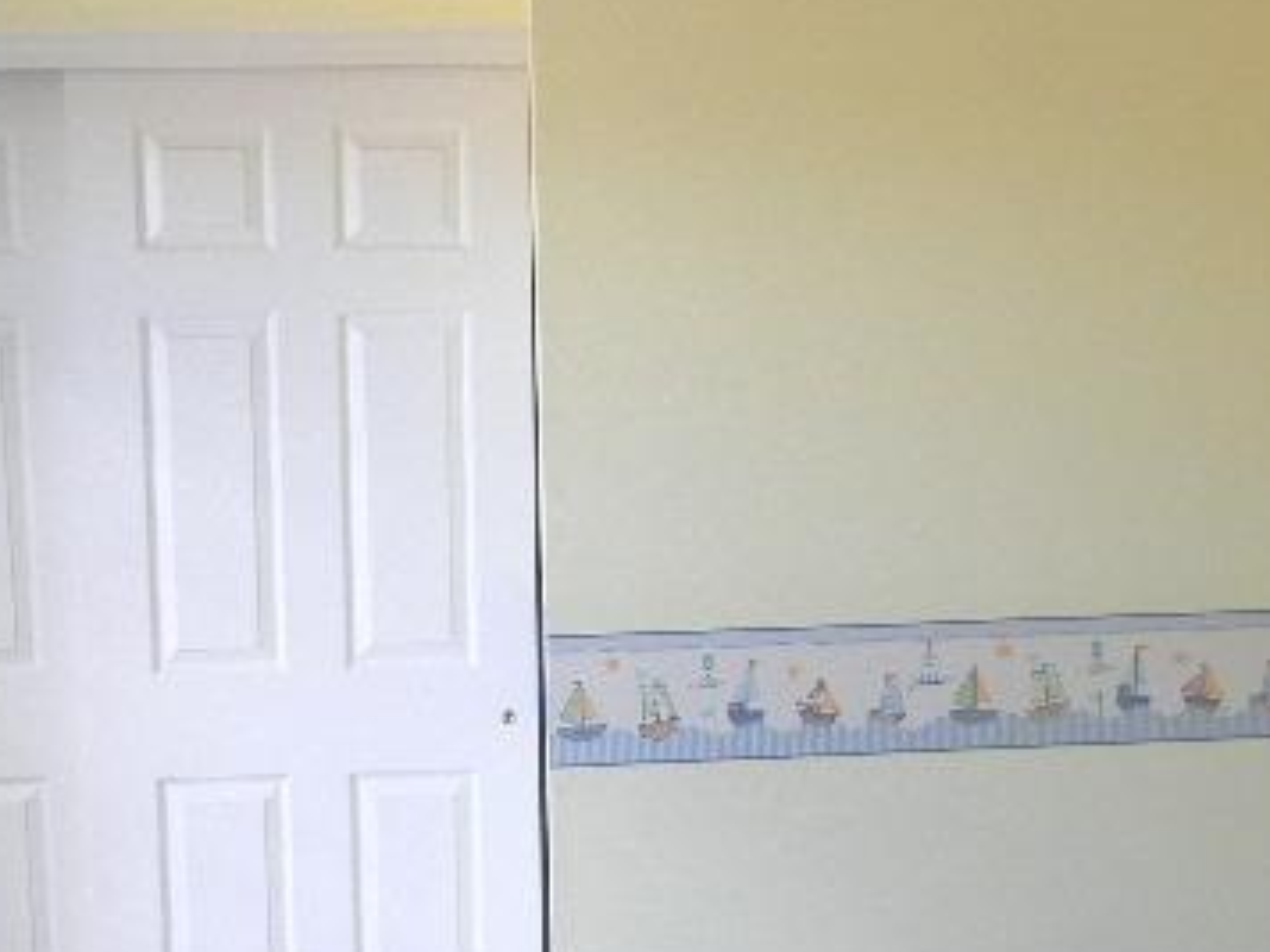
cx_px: 692
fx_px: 1981
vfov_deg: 27.0
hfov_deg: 35.5
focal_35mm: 54
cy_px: 488
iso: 160
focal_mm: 5.4
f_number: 3.5
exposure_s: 1/32.3
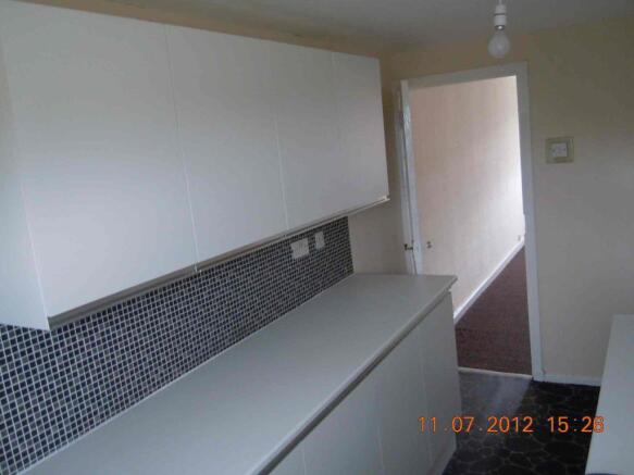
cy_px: 238
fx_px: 549
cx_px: 317
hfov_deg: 60.0
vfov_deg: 46.8
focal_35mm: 30
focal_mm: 5.4
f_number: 3.5
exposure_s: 1/50
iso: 400
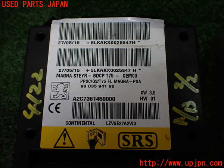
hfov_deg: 60.0
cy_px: 84
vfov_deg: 46.8
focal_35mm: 30
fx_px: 194
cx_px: 112
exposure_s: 1/125
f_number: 2.3
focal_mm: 5.4
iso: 250
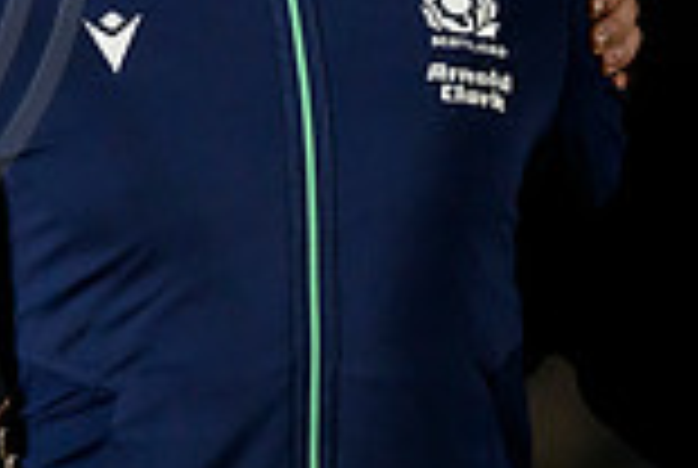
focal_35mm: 1494
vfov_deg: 0.9
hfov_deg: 1.4
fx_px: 29022
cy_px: -110
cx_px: -369
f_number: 2.8
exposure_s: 1/1600
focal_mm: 400
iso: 6400
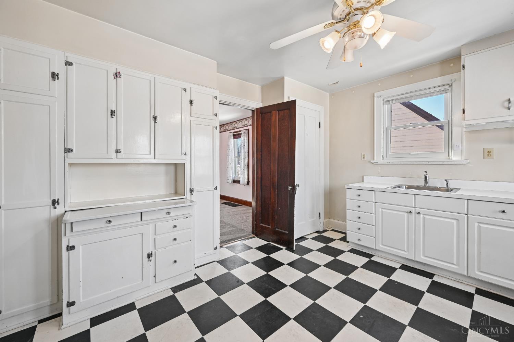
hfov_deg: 104.3
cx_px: 257
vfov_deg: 81.2
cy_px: 171
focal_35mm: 14
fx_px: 200
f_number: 8
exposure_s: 1/50
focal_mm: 14
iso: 400
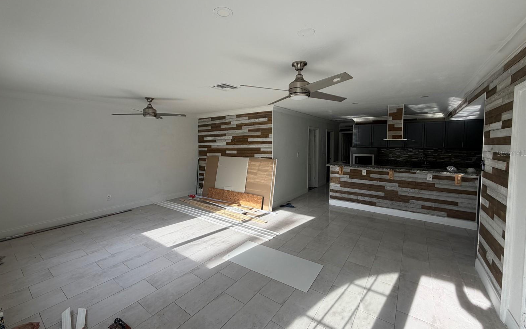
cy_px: 153
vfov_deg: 74.7
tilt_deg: -3.3
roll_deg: +0.0
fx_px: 215
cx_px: 263
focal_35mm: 15
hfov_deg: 101.5
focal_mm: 2.22
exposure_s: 1/363
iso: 50
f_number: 2.2
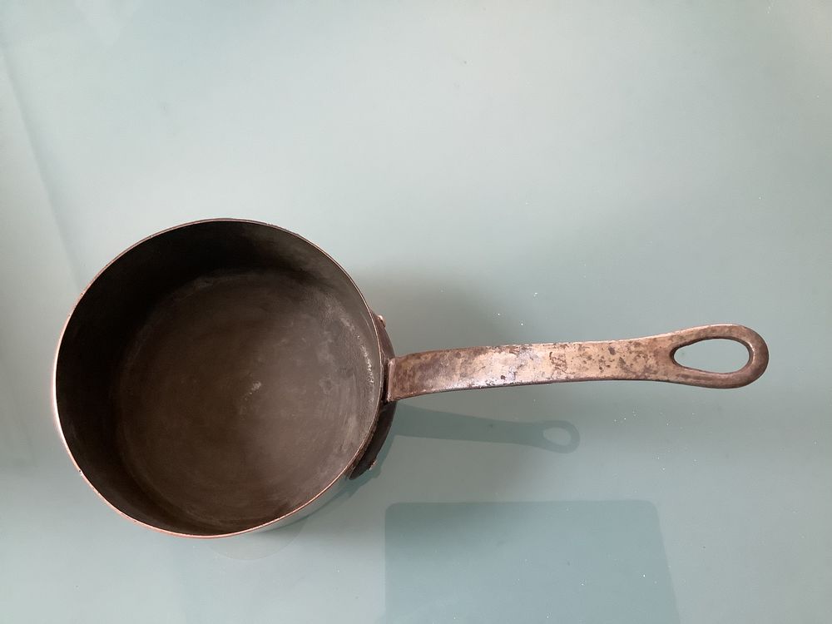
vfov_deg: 45.4
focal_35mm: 31
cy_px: 312
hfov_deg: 58.4
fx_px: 745
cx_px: 416
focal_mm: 3.3
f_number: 2.4
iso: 320
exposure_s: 1/50
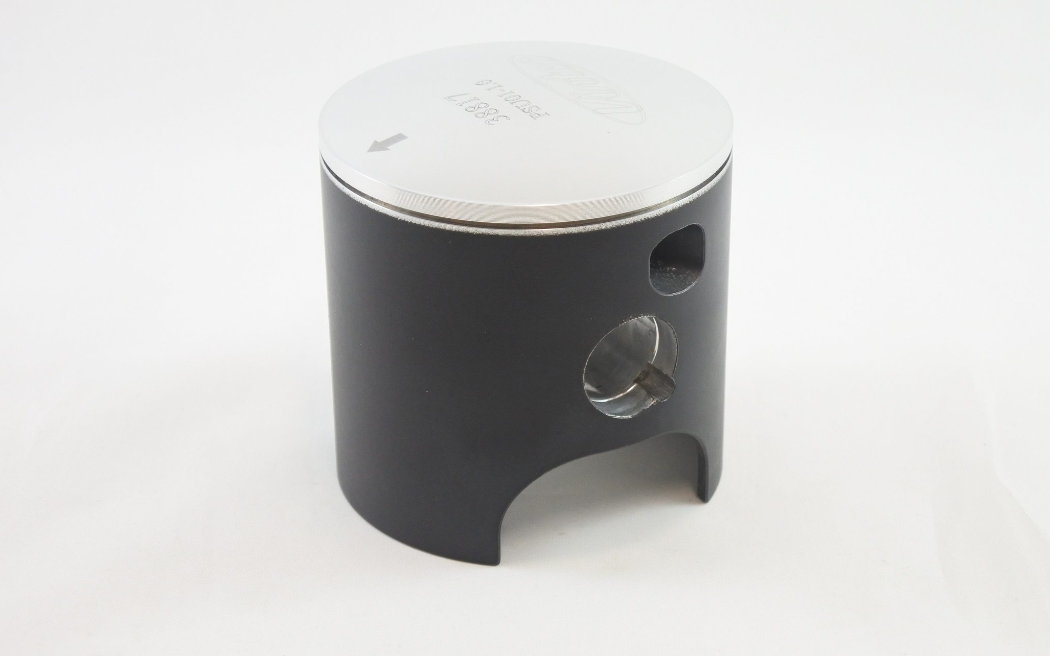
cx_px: 530
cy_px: 309
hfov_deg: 31.1
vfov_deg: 19.7
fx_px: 1889
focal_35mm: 66
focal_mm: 24
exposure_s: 1/125
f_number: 5
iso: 800
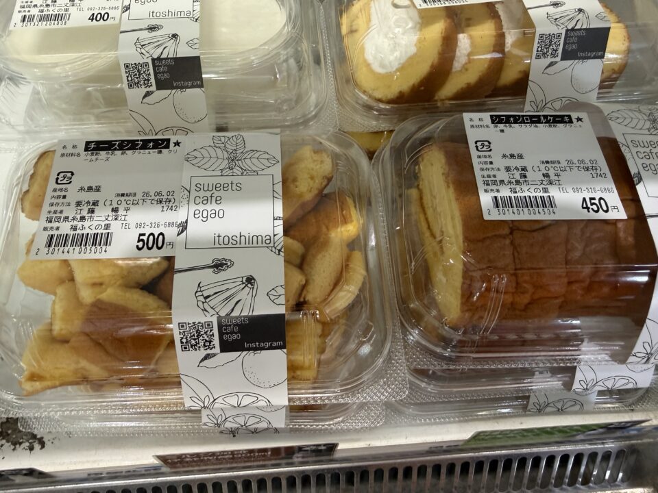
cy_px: 246
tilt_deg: -58.8
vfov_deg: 56.8
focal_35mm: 24
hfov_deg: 71.6
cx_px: 329
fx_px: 456
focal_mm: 2.22
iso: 200
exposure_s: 1/60
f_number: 2.2
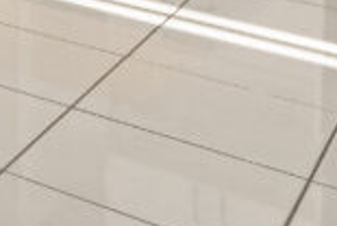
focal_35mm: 112
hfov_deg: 12.2
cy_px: -362
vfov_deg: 10.2
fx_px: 1050
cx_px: -583
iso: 1250
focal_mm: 17
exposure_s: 1/8
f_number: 7.1
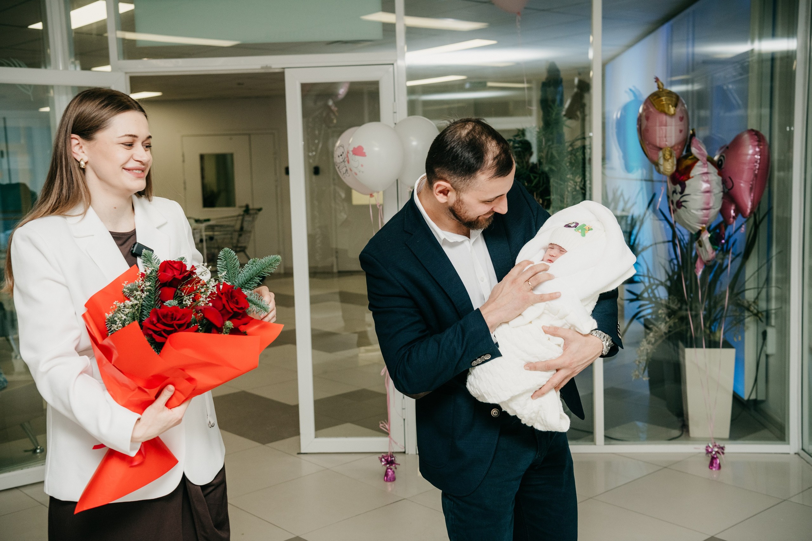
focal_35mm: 42
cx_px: 406
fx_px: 947
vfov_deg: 31.9
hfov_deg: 46.4
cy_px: 270
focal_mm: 42
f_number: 4.5
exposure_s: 1/160
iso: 320
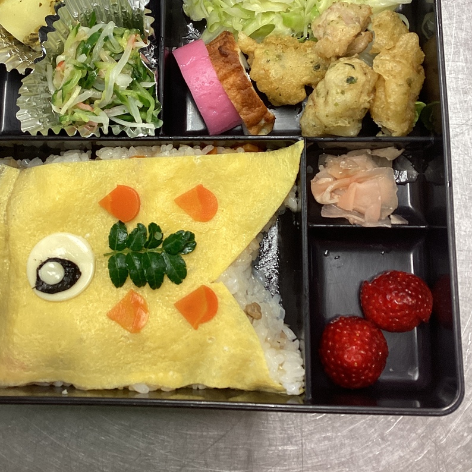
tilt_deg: -79.2
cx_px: 197
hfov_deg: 36.7
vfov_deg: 36.1
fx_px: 710
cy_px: 132
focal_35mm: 46
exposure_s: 1/50
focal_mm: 3.3
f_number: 2.4
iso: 64
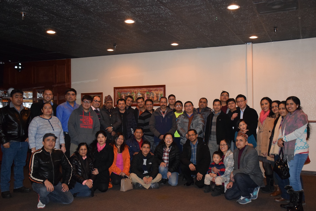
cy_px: 106
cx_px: 158
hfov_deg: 53.1
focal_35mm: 36
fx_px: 316
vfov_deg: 36.9
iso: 3200
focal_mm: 24
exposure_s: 1/60
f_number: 3.8
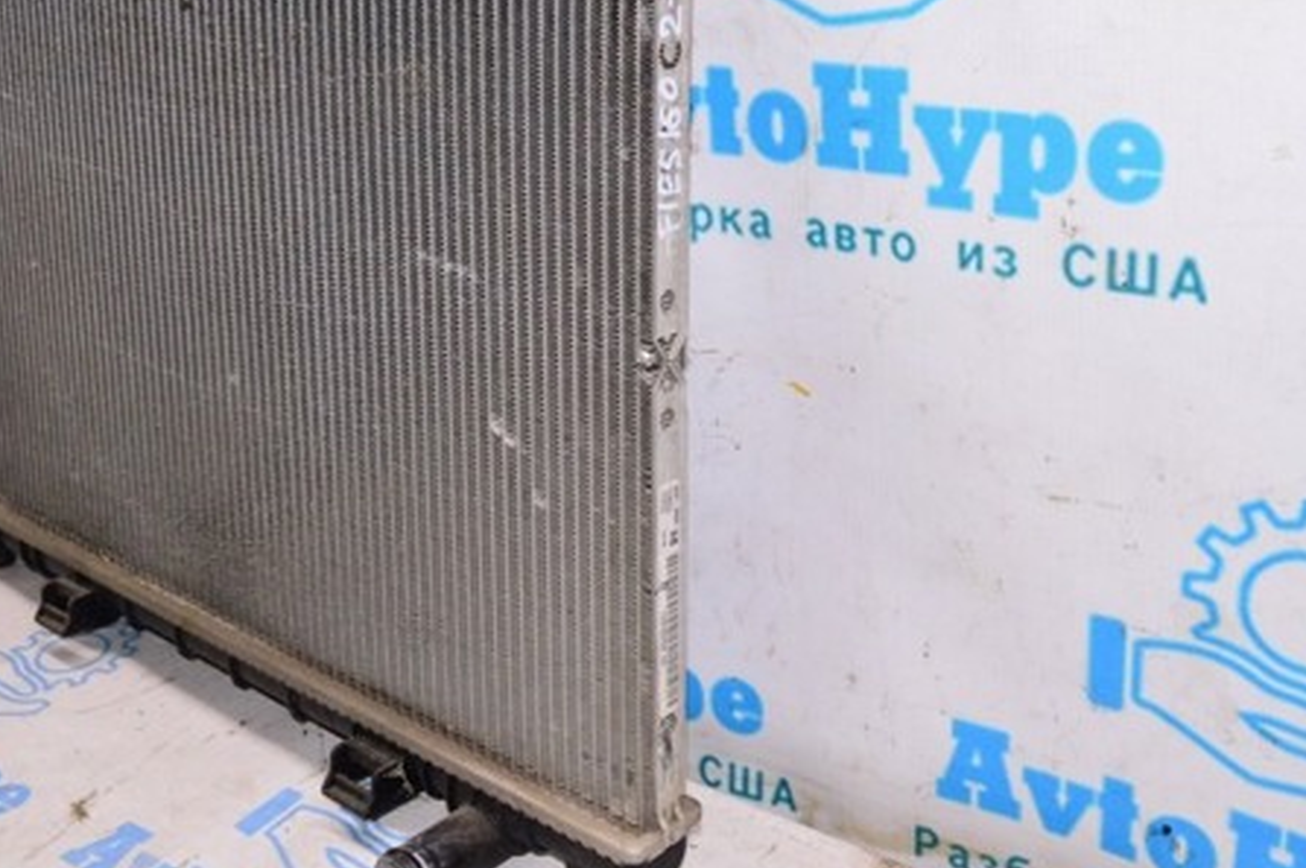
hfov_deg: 45.5
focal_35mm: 43
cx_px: 654
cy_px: 276
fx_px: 1558
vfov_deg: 30.8
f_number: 8
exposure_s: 1/100
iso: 1600
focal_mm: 20
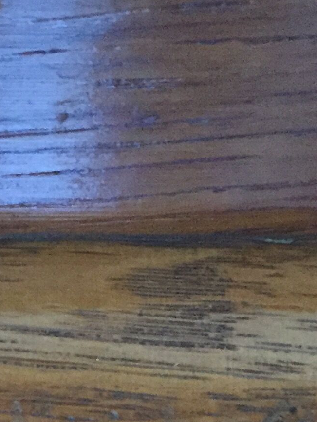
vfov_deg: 17.1
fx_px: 1331
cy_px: 530
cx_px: 21
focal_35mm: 109
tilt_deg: -49.1
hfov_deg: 13.4
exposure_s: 1/17
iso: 320
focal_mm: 4.15
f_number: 2.2
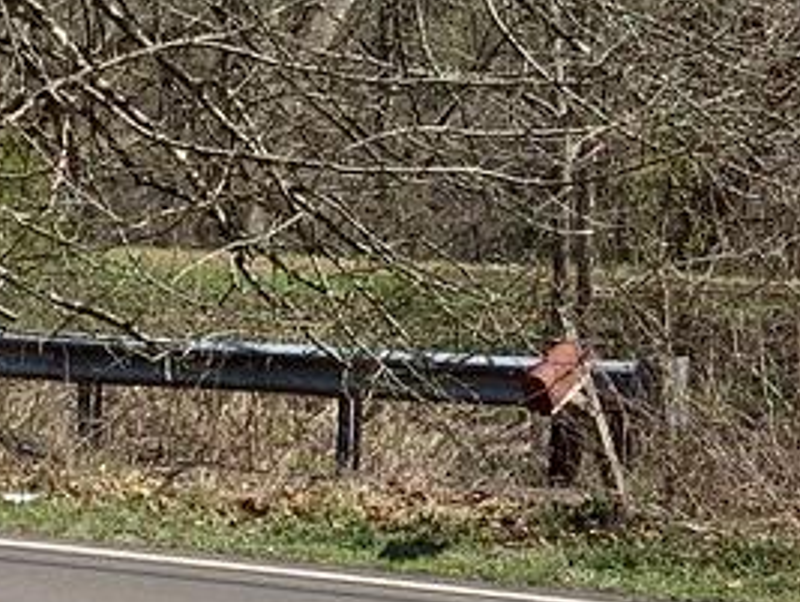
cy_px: 168
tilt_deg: -1.6
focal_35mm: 196
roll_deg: -2.3
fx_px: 4536
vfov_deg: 7.6
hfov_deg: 9.9
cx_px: 959
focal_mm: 4.25
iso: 25
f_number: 1.8
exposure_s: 1/1916
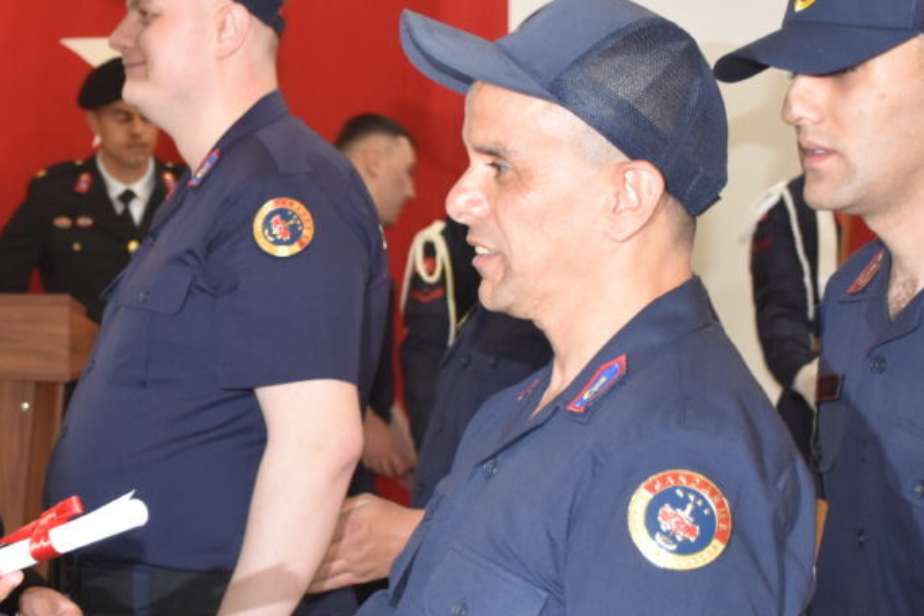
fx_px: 2338
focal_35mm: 91
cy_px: 326
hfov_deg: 21.7
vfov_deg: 15.0
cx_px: 50
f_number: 4
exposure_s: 1/60
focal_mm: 27
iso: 1000
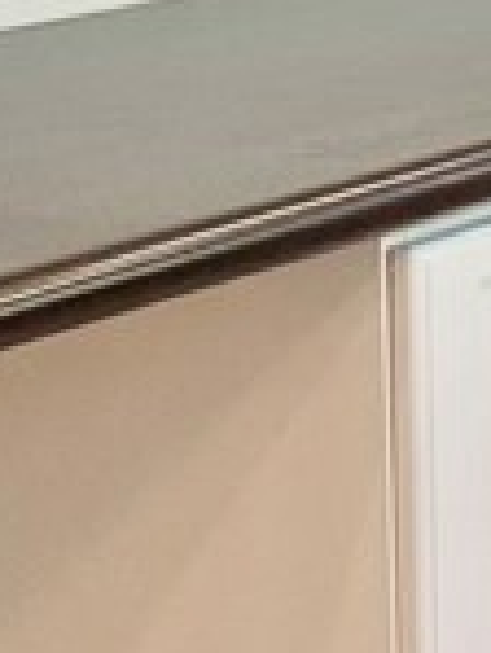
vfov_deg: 11.5
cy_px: -285
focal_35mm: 165
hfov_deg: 7.7
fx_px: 3116
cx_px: 1517
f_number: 1.78
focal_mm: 6.86
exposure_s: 1/200
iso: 64
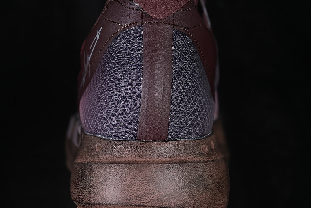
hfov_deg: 27.0
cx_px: 156
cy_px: 104
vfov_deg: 18.2
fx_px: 648
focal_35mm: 75
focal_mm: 50
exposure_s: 1/80
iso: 160
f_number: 7.1
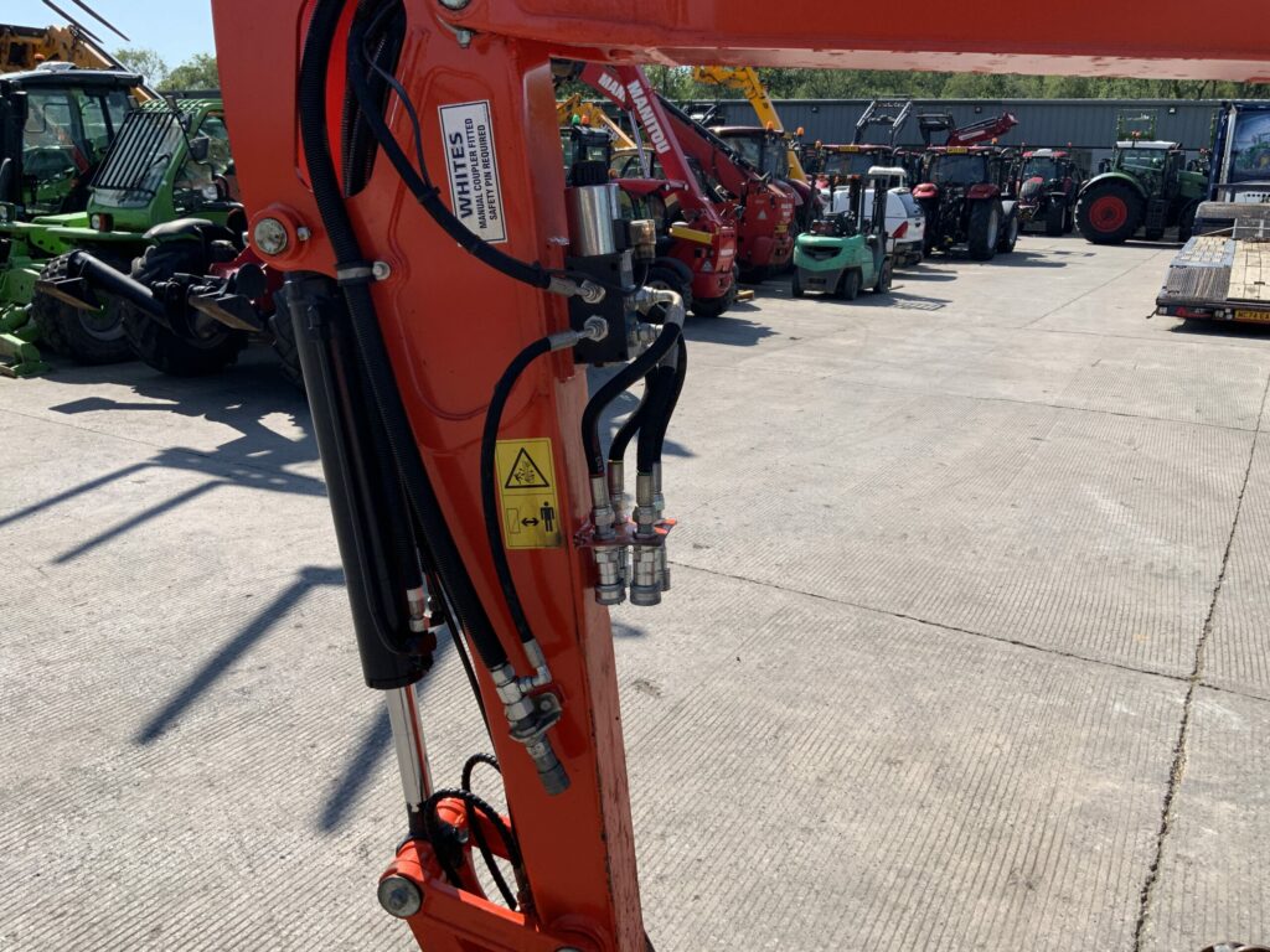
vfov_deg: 48.2
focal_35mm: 29
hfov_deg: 61.7
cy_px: 476
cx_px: 635
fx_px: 1064
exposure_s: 1/1730
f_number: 1.8
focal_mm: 3
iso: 16
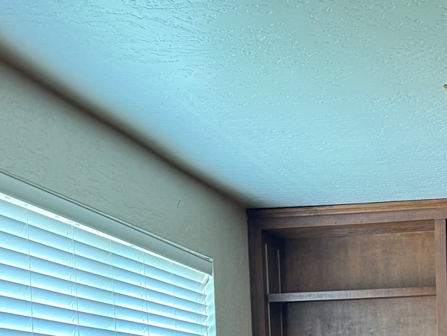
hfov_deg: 24.6
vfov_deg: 17.9
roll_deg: +1.4
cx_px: 398
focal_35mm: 77
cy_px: 442
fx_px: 995
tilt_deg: +1.1
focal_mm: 6.76
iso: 250
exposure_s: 1/60
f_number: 1.78
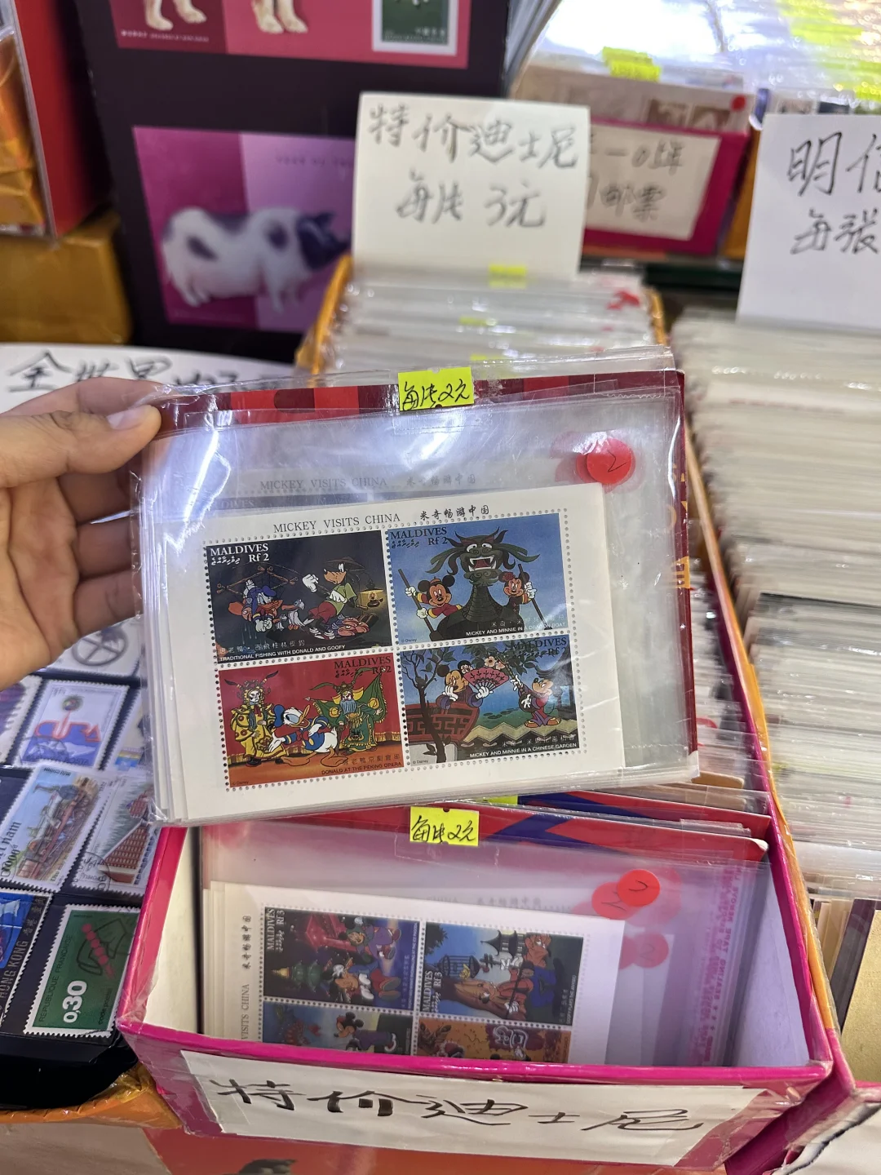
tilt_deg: -45.4
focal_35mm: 24
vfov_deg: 71.6
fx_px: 814
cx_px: 440
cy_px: 588
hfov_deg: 56.8
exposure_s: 1/60
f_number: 1.78
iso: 250
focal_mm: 6.86
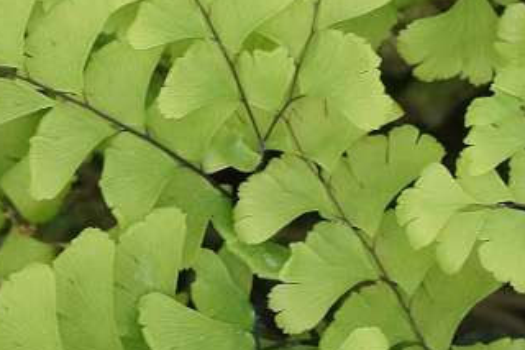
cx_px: 646
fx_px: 8206
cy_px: 491
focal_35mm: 563
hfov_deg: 3.7
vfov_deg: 2.4
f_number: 10
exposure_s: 1/160
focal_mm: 100
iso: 800
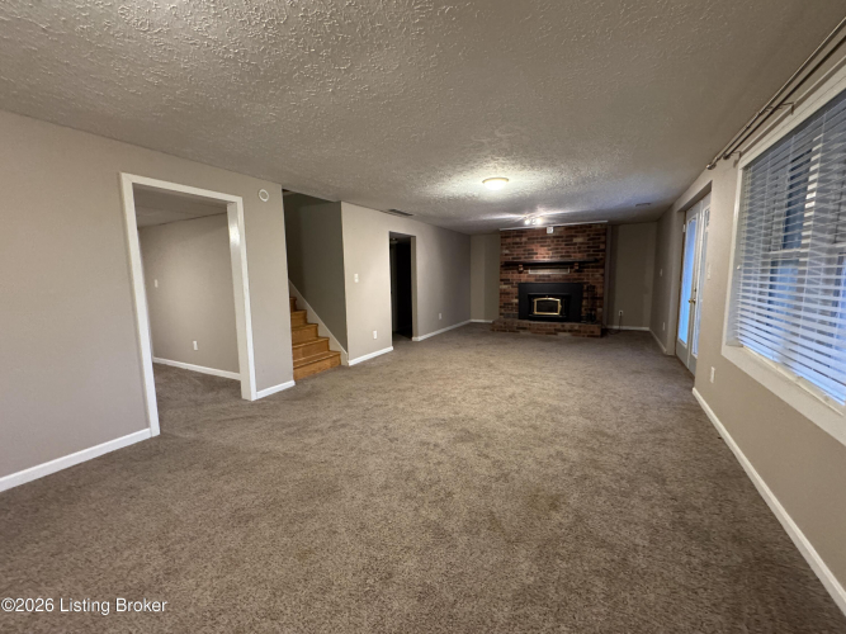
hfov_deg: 102.1
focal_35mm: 14
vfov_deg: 85.7
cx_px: 423
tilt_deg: -7.7
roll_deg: +1.0
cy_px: 317
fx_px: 342
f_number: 2.2
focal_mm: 2.22
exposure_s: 1/60
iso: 800
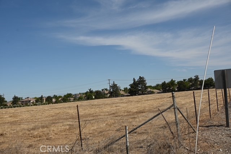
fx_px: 295
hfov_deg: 42.7
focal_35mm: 46
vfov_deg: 29.3
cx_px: 116
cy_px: 77
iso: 100
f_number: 6.3
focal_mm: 46
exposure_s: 1/1000
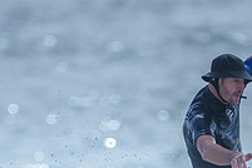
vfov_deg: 0.4
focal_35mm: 3174
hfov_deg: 0.6
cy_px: 292
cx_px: 102
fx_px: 22216
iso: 220
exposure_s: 1/2000
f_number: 6.3
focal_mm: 800
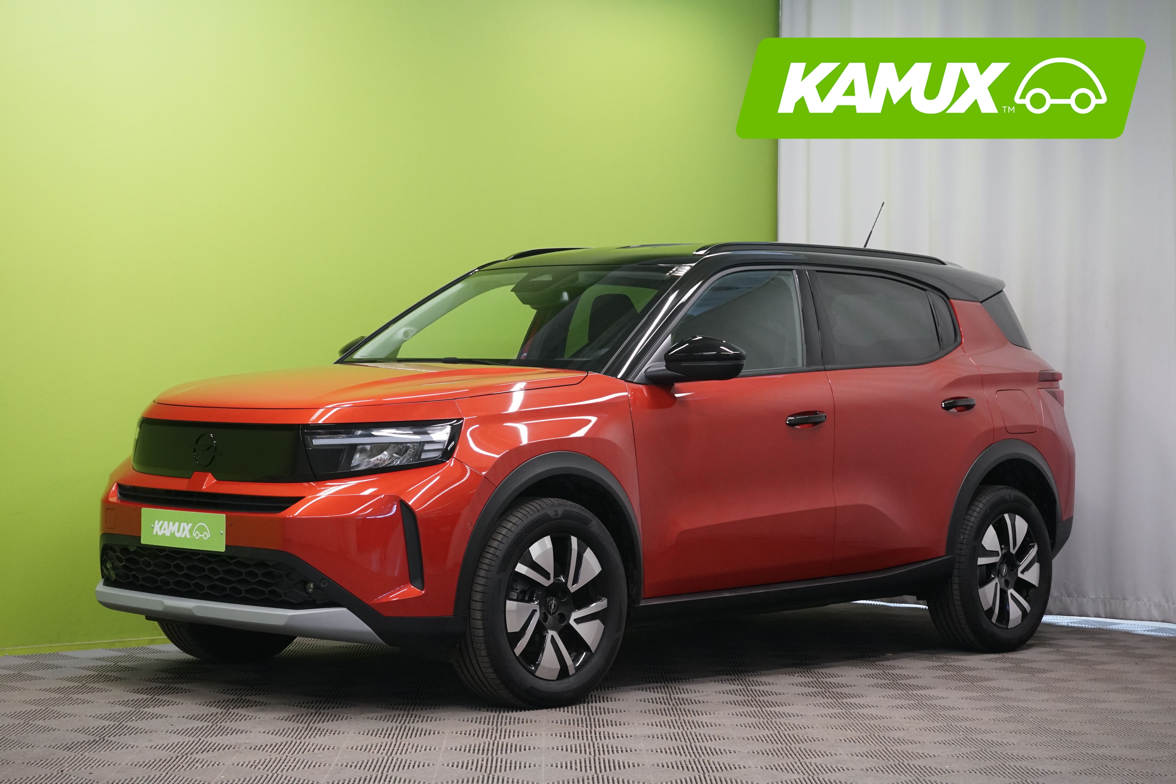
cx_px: 588
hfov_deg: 30.1
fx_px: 2188
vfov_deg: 20.3
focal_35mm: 67
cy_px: 392
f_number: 8
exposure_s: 1/25
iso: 2000
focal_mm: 67
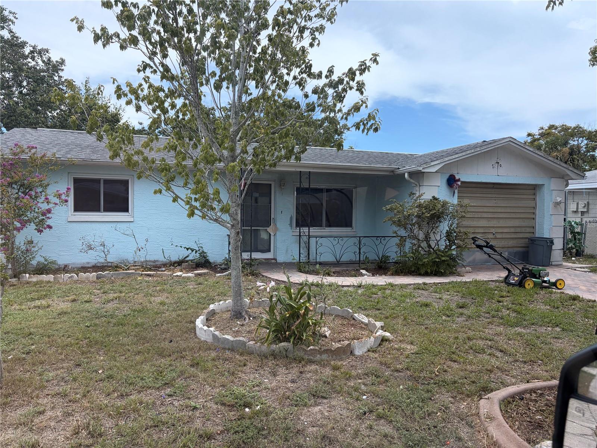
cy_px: 224
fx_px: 448
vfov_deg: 53.1
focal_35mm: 26
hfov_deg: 67.3
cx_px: 298
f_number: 1.6
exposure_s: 1/430
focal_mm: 5.96
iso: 50
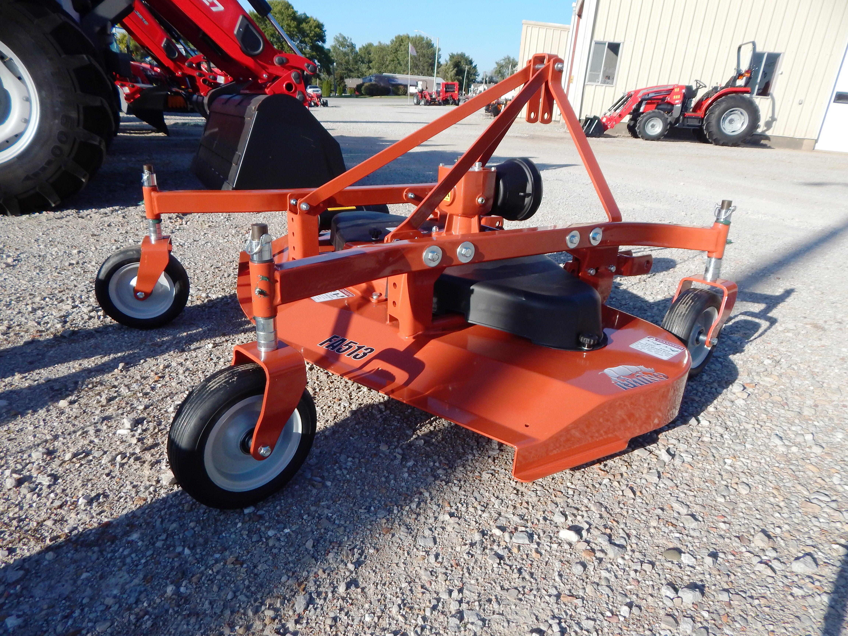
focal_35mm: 22
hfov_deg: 76.4
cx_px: 424
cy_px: 318
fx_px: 539
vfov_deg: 61.1
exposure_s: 1/1500
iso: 125
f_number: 3
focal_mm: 4
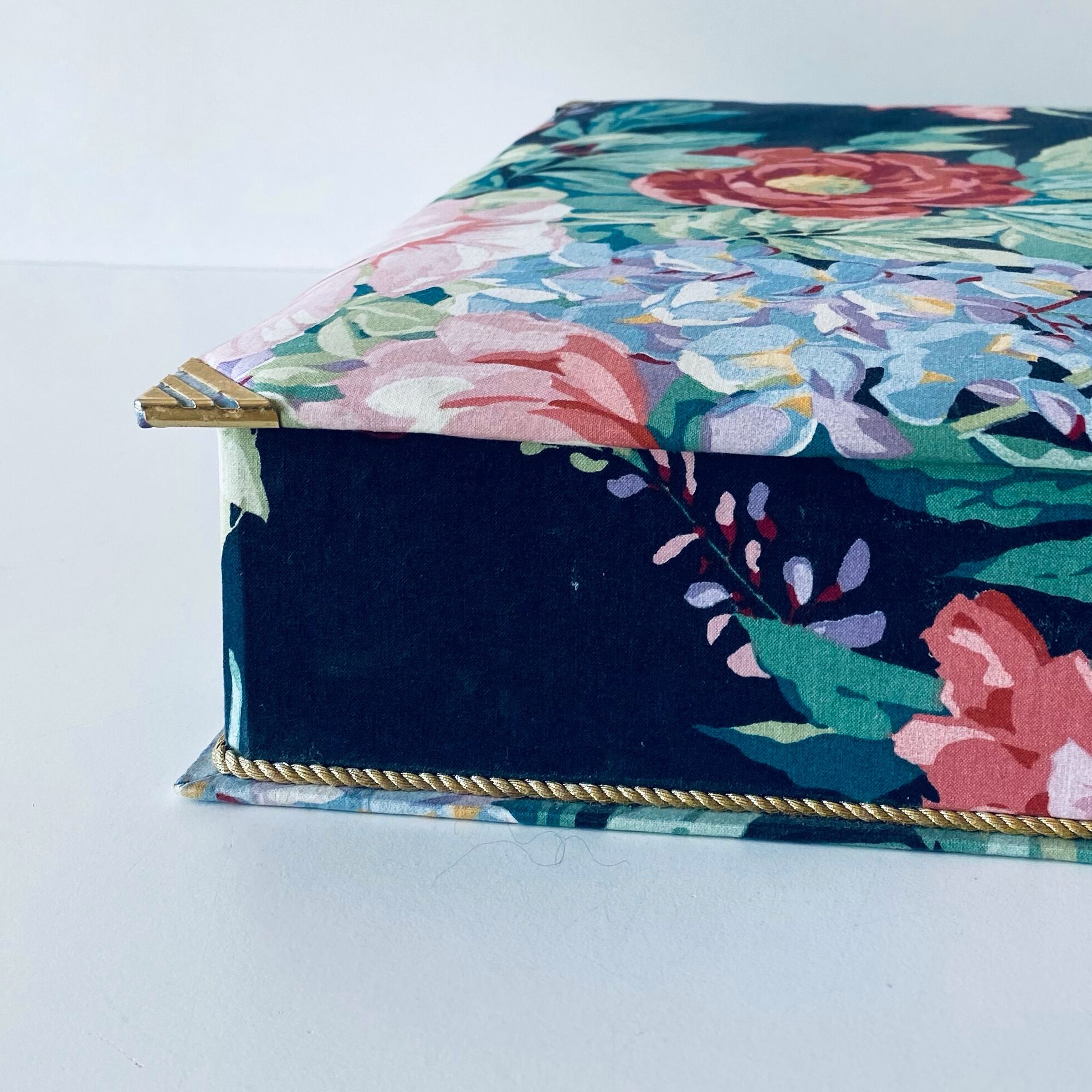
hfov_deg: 35.4
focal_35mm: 47
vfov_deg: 35.2
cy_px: 266
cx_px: 799
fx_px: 1677
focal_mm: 4.25
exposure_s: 1/122
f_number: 1.8
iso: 40
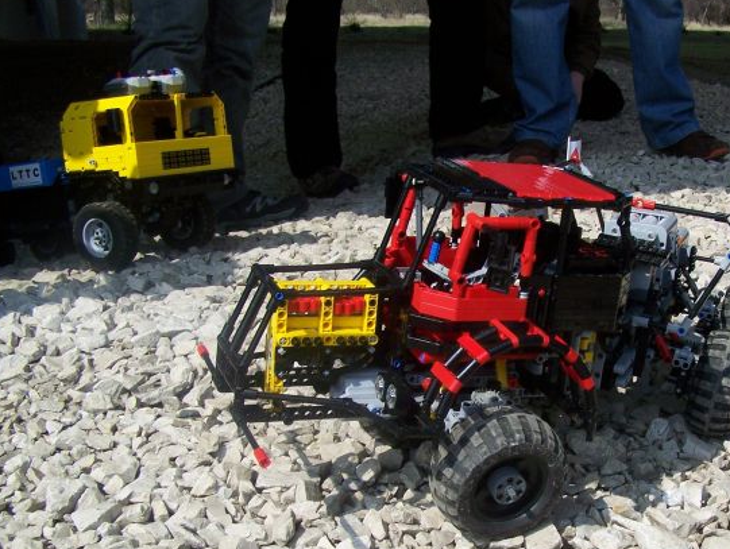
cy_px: 386
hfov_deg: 33.8
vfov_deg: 25.9
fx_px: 1182
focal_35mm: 56
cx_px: 525
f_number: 4
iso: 80
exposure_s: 1/1000
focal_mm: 6.3
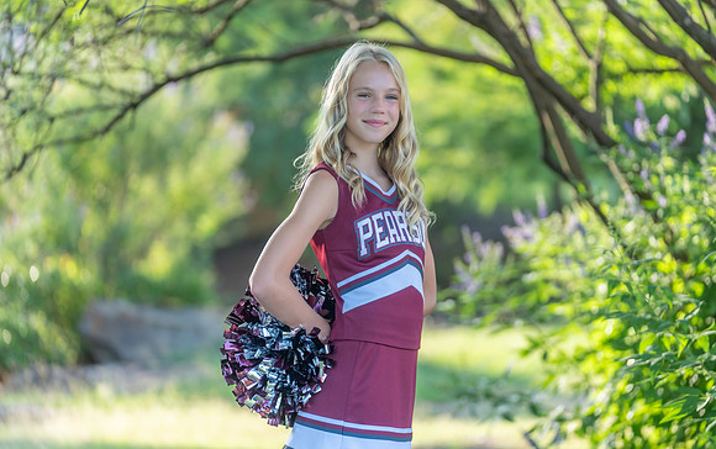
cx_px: 358
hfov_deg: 14.3
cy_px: 236
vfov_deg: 9.0
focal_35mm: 146
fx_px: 2847
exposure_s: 1/320
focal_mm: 142
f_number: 2.8
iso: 250
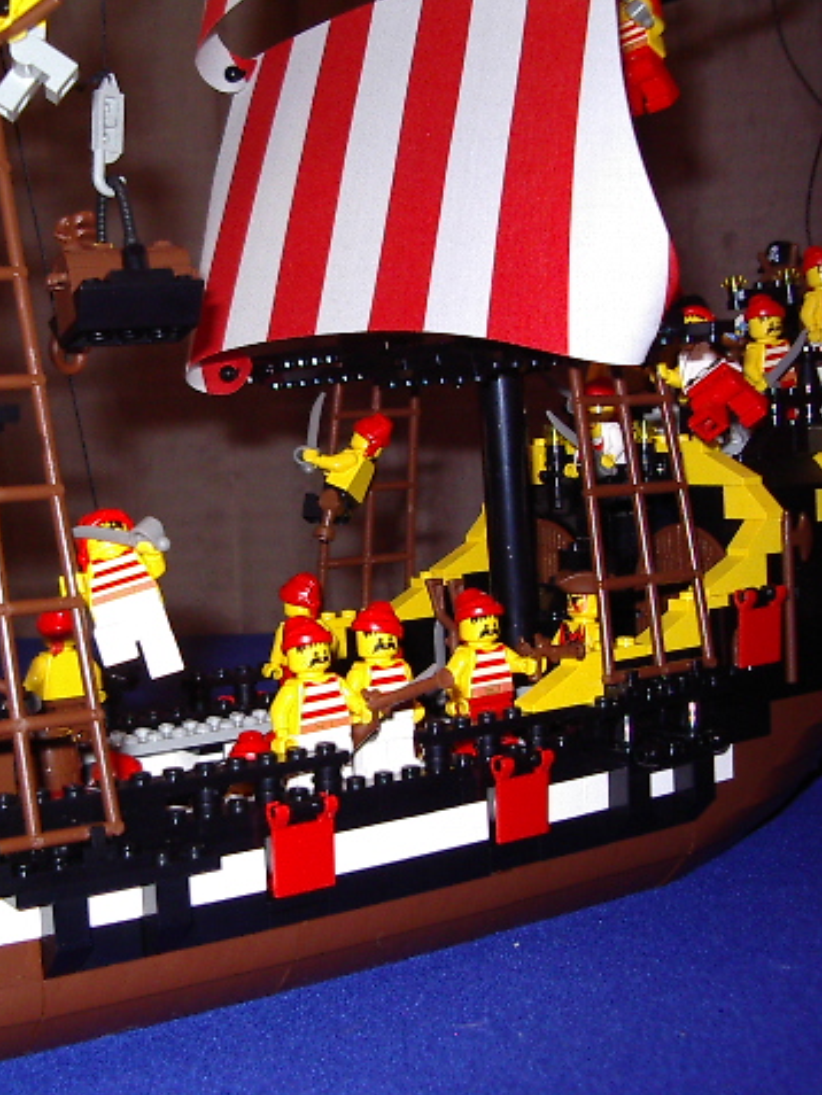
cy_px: 549
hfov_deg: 28.4
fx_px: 1614
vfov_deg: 37.5
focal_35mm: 51
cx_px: 262
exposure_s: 1/60
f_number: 2.6
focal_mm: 5.8
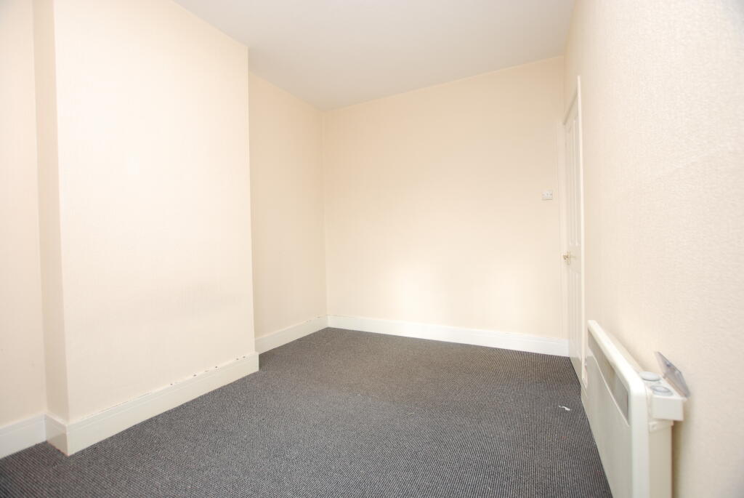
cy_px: 249
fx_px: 310
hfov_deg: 100.3
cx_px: 372
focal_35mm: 15
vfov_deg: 77.5
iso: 100
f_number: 4
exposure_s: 1/60
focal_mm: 10
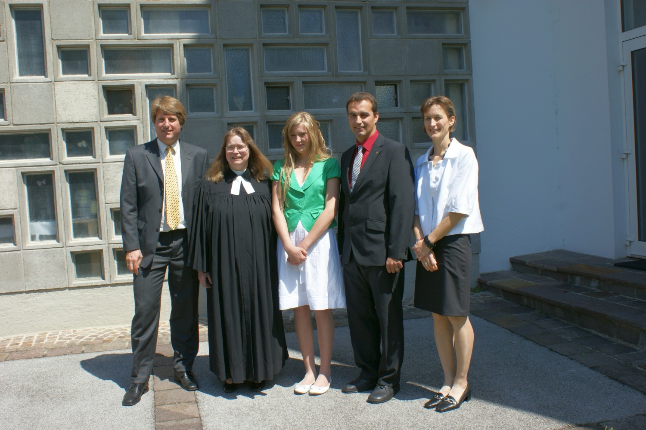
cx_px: 323
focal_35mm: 36
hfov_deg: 53.1
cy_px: 215
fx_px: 646
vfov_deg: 36.9
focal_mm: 24
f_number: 10
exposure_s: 1/160
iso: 100
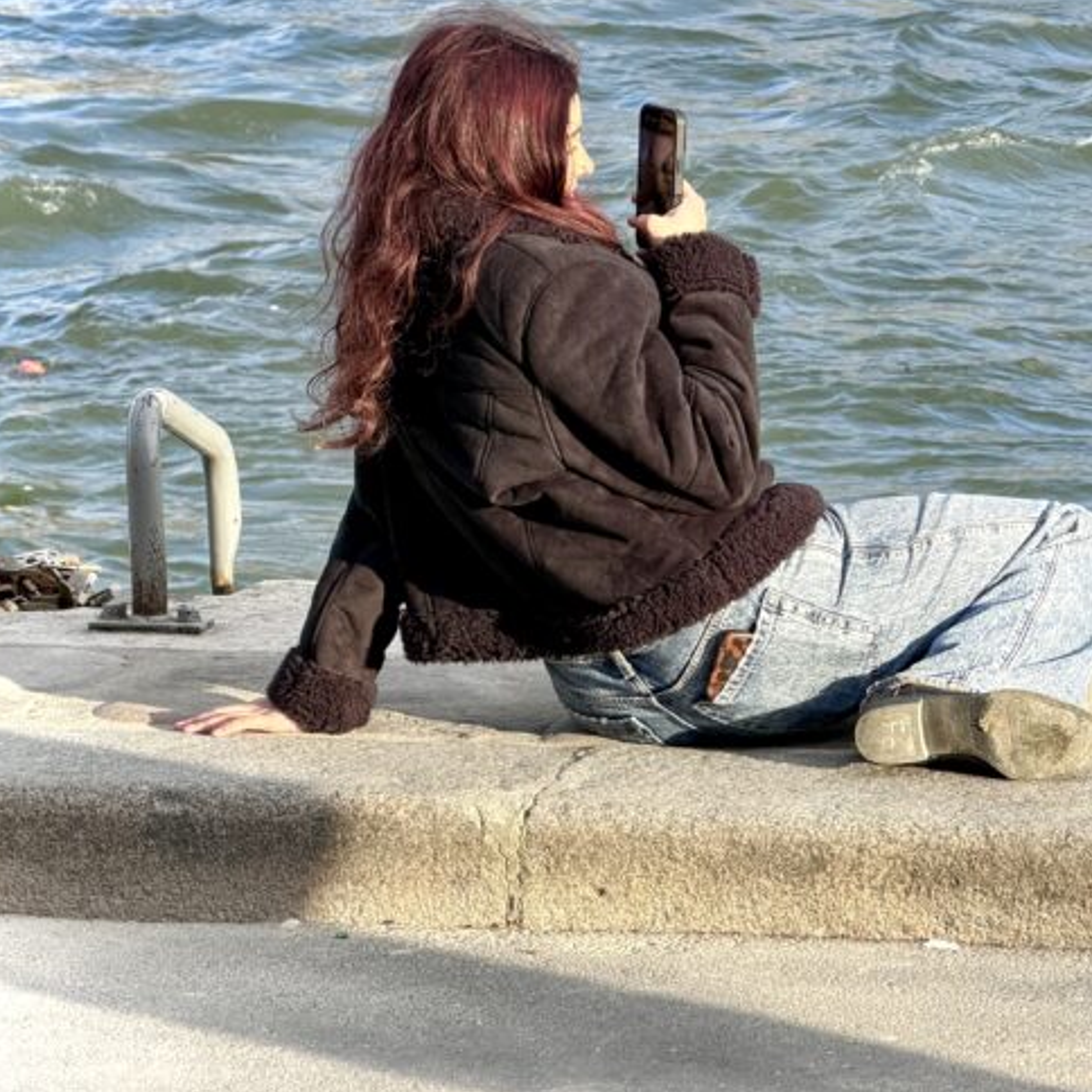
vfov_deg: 9.3
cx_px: 1094
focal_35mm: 187
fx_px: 6674
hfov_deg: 9.3
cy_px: 305
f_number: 2.8
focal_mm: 16.89
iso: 50
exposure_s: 1/266
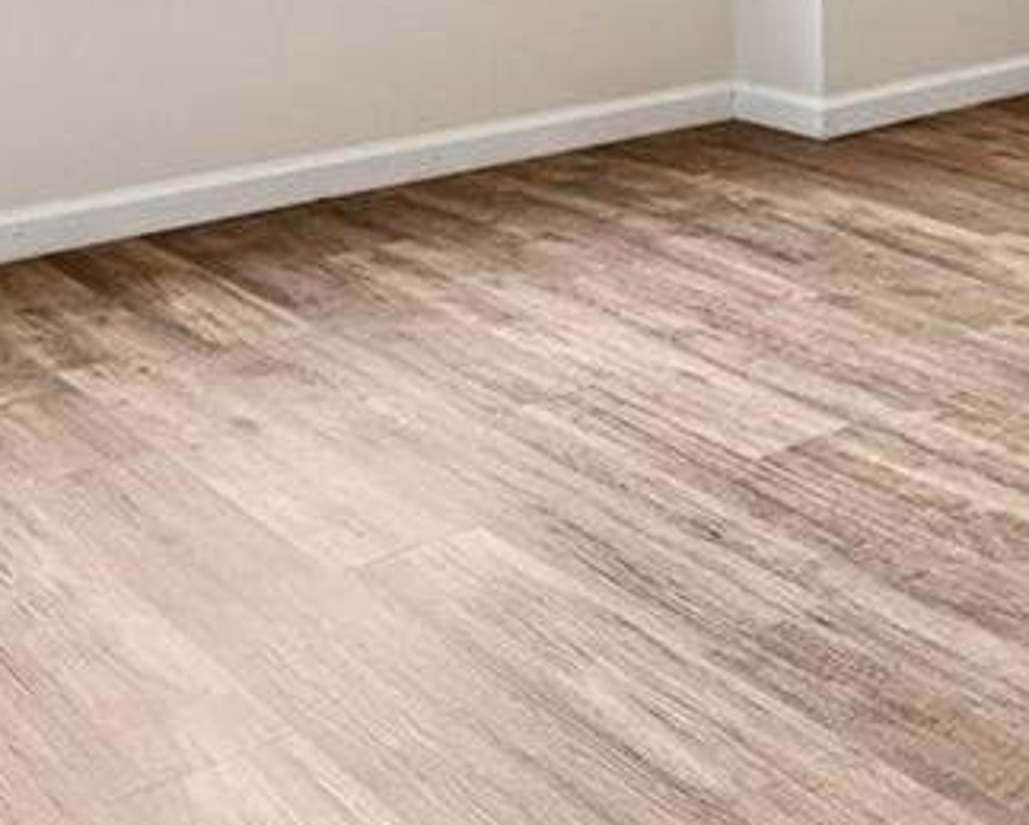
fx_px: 1981
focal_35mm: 65
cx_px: 956
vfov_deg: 20.6
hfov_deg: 27.9
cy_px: -360
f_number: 10
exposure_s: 1/15
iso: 72
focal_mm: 14
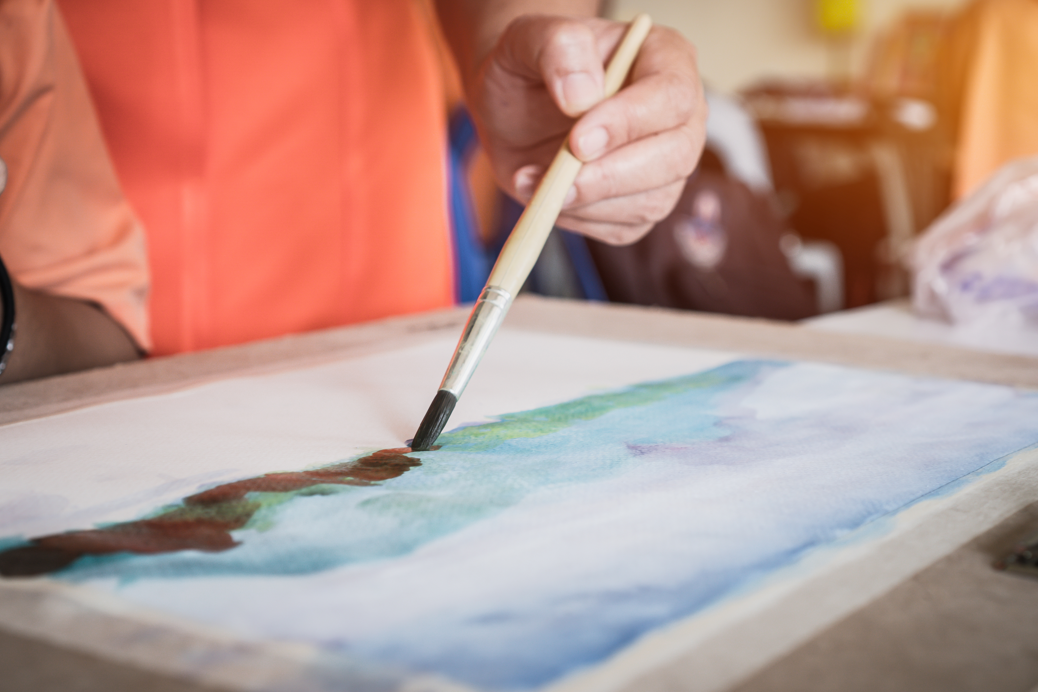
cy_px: 353
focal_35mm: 55
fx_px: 1572
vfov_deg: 24.8
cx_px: 506
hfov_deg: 36.5
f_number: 4
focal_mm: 35
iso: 320
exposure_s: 1/40
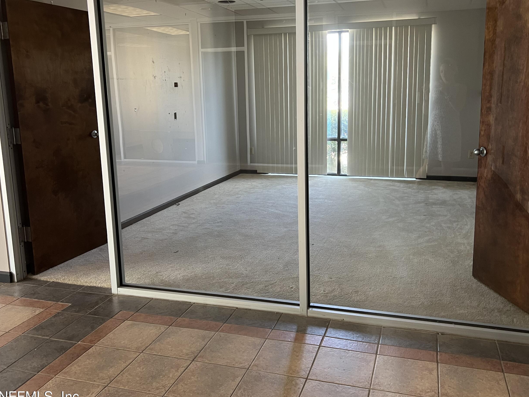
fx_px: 489
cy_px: 175
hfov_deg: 56.8
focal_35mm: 32
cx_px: 278
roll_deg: +1.3
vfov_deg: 44.1
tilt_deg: -9.6
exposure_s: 1/60
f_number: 1.5
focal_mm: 5.7
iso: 160
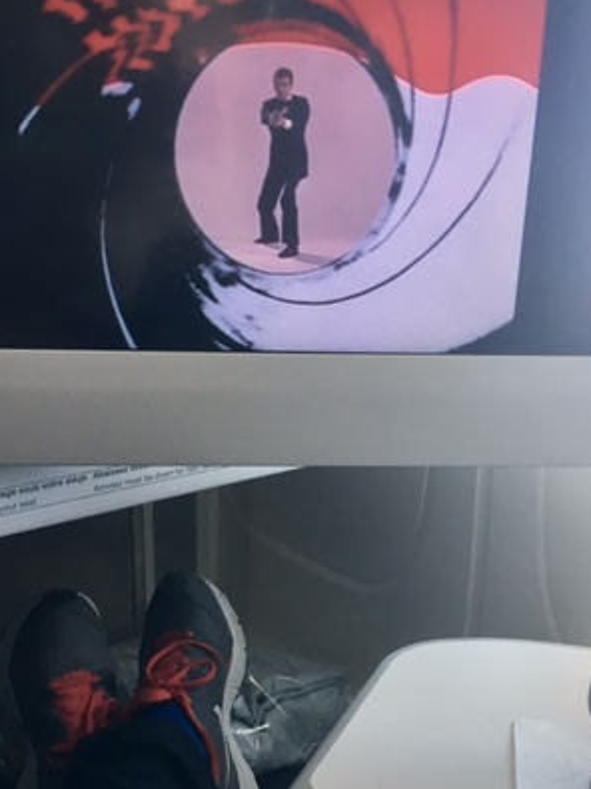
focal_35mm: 47
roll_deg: +0.3
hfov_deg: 30.9
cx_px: 301
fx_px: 1070
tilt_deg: -20.6
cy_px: 535
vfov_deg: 39.9
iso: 80
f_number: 2.2
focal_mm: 4.15
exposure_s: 1/33
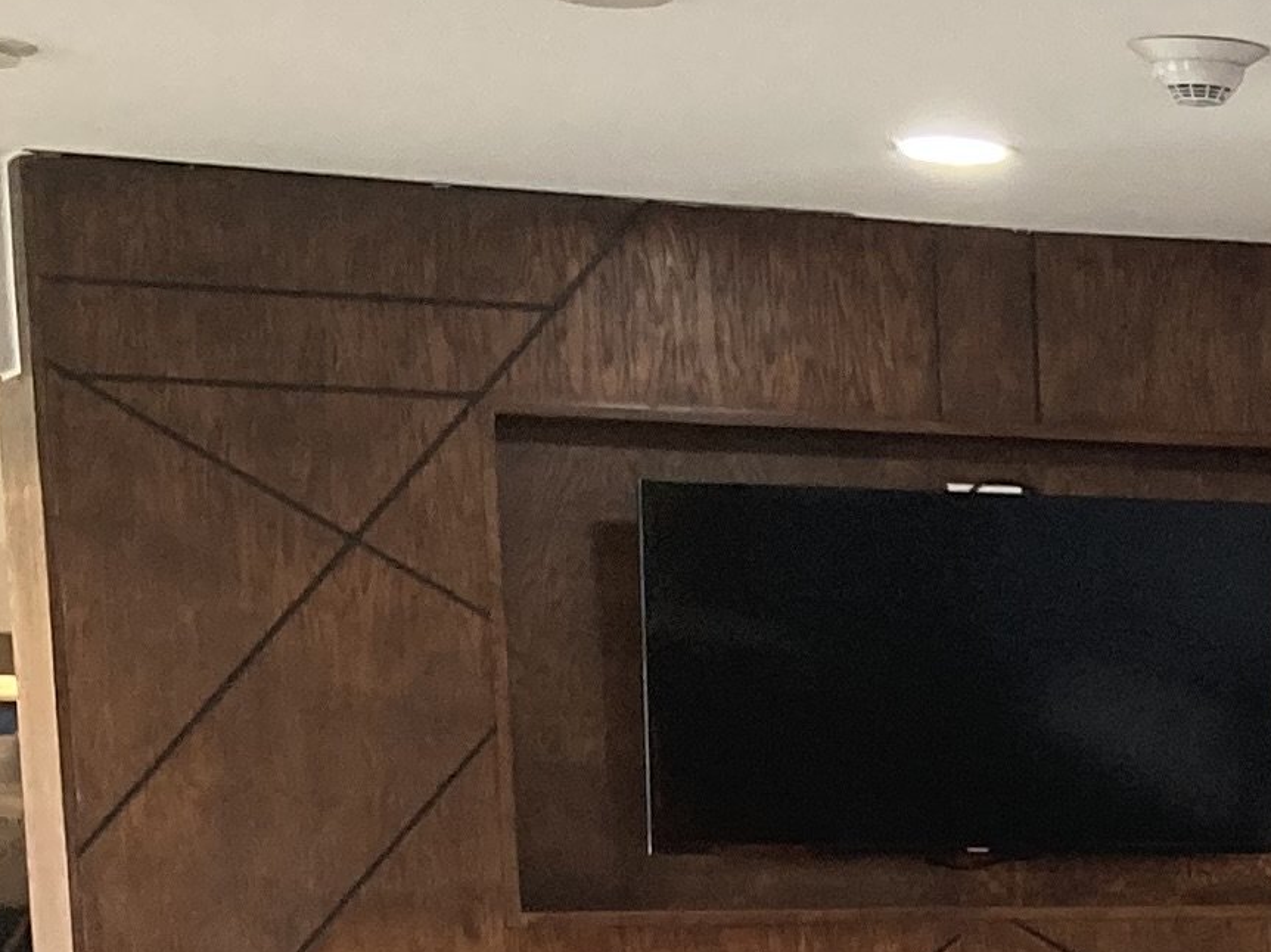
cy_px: 1429
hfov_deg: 12.7
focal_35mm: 131
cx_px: 2725
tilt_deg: -6.1
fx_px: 4809
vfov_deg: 10.9
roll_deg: -0.4
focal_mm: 3.99
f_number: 1.8
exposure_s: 1/60
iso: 100
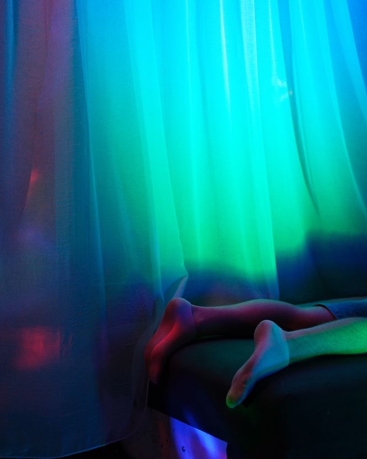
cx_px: 220
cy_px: 286
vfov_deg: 29.5
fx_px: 869
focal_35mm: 64
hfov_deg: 23.8
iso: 4000
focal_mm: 63
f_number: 2.8
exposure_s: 1/100
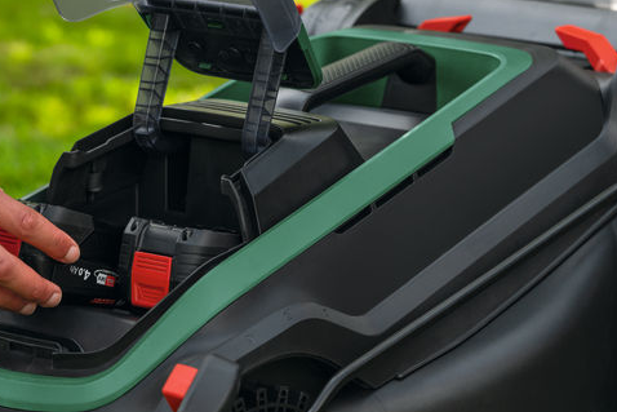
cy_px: 105
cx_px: 249
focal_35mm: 196
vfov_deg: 7.0
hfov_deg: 10.5
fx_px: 3360
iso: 400
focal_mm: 117
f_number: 5
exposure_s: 1/200
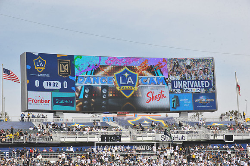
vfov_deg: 14.4
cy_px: 83
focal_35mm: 95
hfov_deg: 21.5
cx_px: 125
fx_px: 659
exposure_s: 1/400
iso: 250
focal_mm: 95
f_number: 10
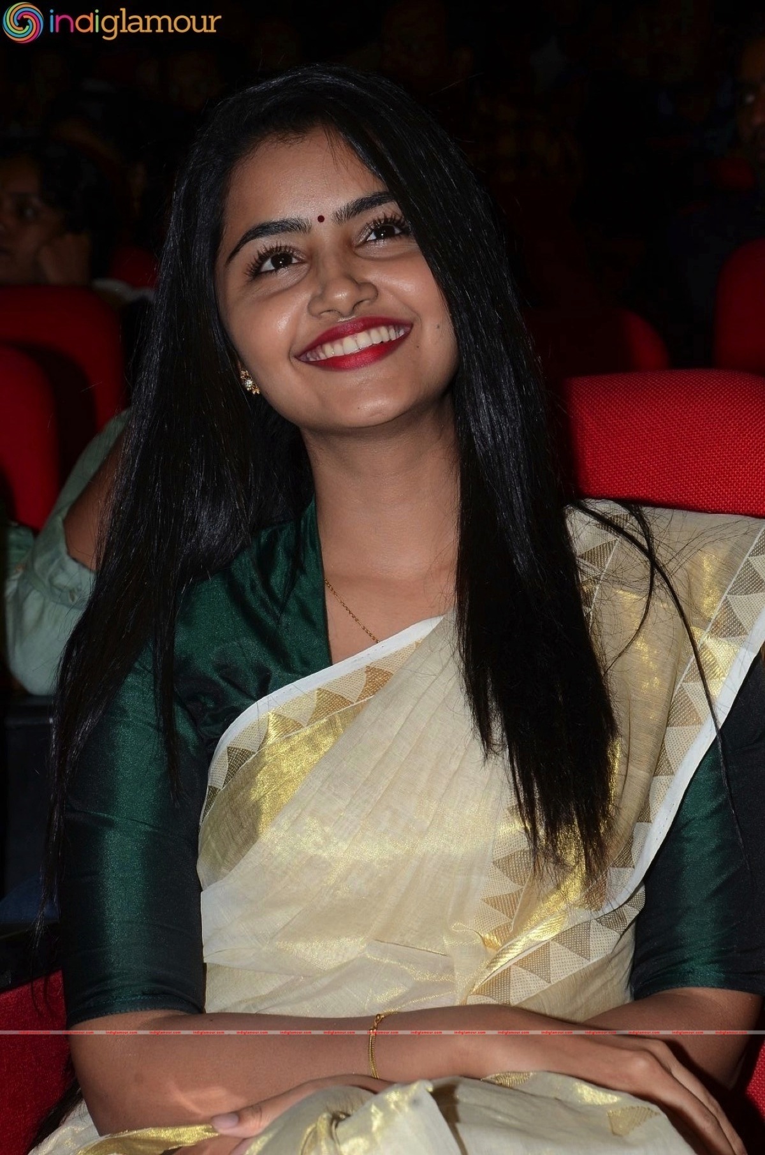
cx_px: 382
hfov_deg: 11.4
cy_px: 578
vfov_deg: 17.1
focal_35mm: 120
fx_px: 3841
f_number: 9
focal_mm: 80
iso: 500
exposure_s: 1/125
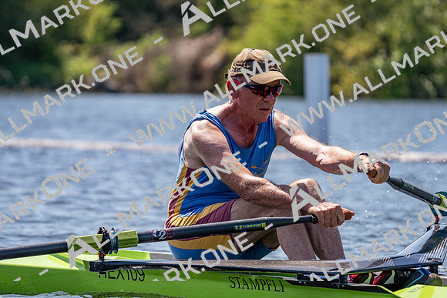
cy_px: 149
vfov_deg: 5.0
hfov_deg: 7.4
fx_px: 3440
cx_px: 224
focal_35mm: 277
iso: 320
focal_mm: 277
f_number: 5.6
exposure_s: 1/2000
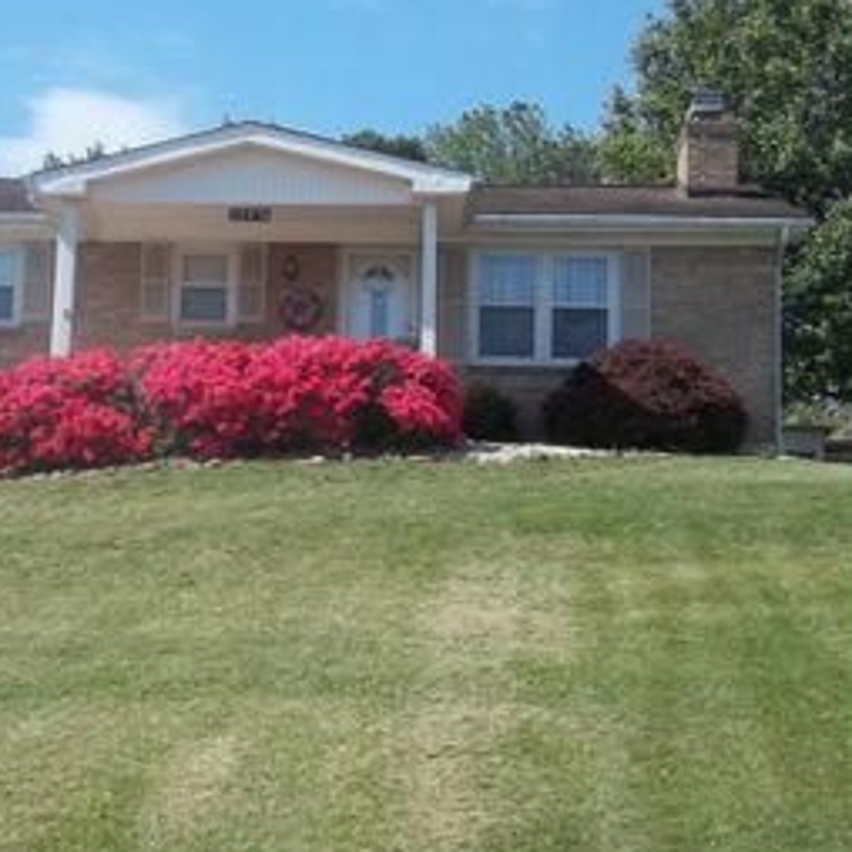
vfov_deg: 21.6
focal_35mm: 80
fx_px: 2228
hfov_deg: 21.4
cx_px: 174
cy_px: 347
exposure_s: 1/125
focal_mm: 8.3
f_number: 8.8
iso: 64
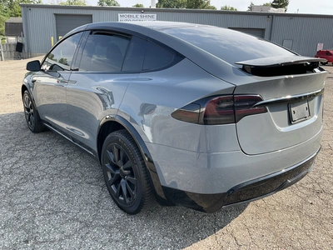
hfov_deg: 61.7
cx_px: 166
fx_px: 279
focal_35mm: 29
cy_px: 125
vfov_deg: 48.2
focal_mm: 3
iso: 25
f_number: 1.8
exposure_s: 1/478
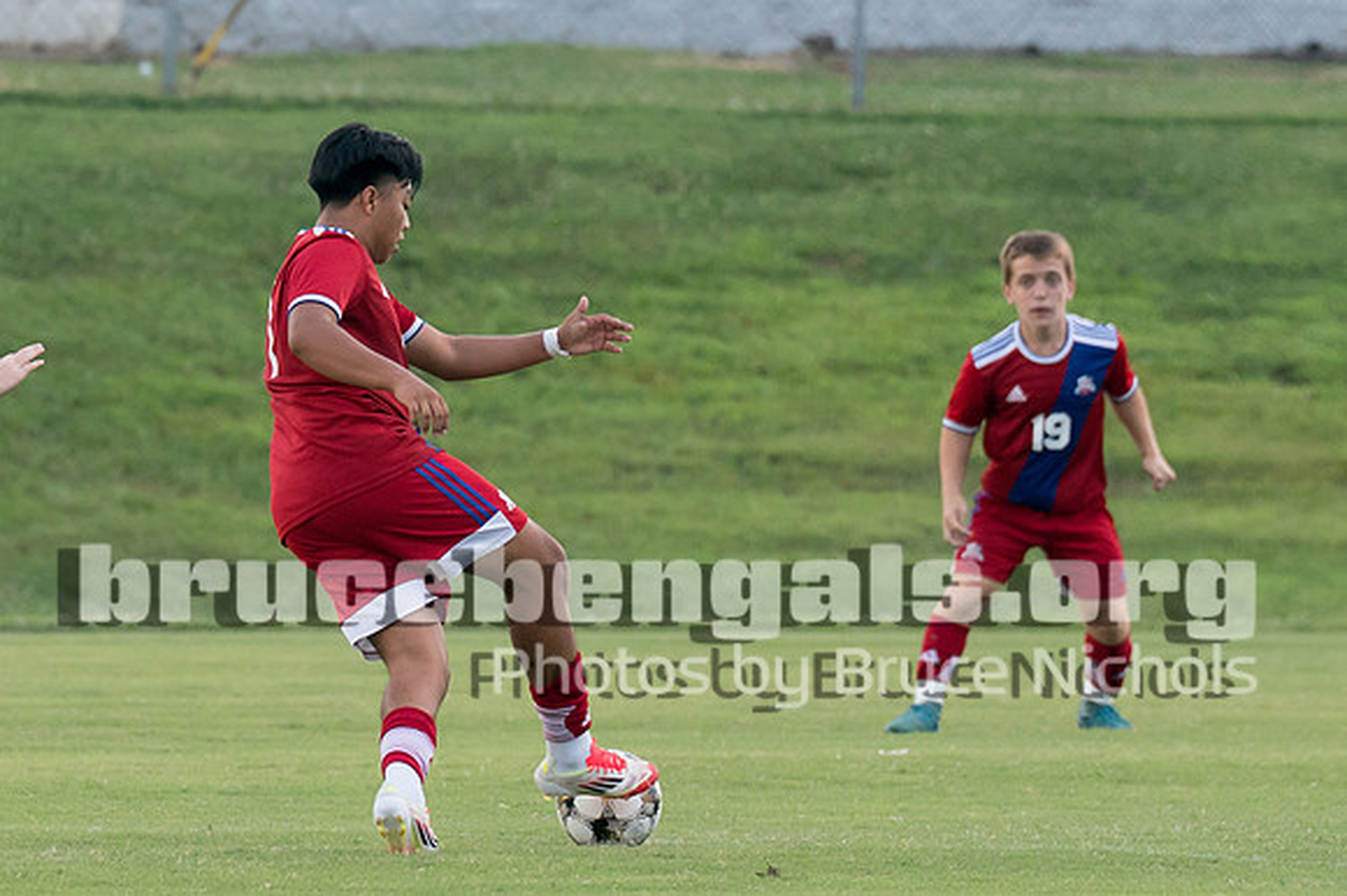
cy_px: 339
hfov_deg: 4.2
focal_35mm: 497
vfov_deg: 2.8
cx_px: 389
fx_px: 18567
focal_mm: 200
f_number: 4
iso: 1600
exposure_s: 1/1250
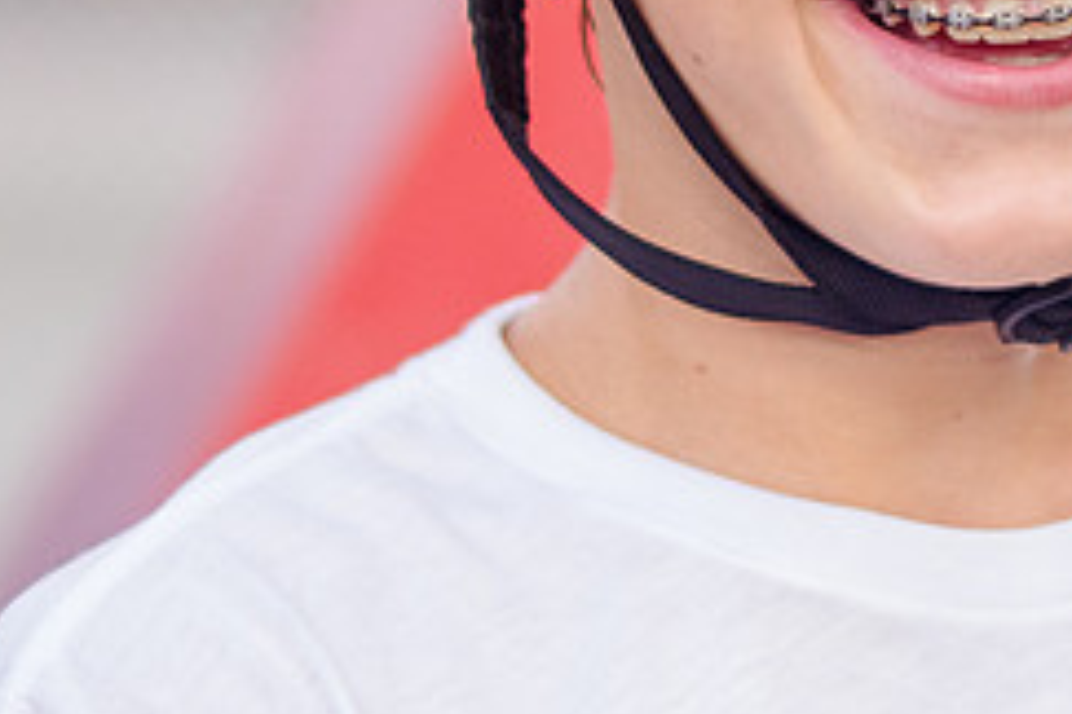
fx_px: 16704
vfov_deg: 2.4
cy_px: -26
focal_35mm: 561
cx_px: 1269
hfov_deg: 3.7
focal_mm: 105
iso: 400
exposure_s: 1/2000
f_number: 2
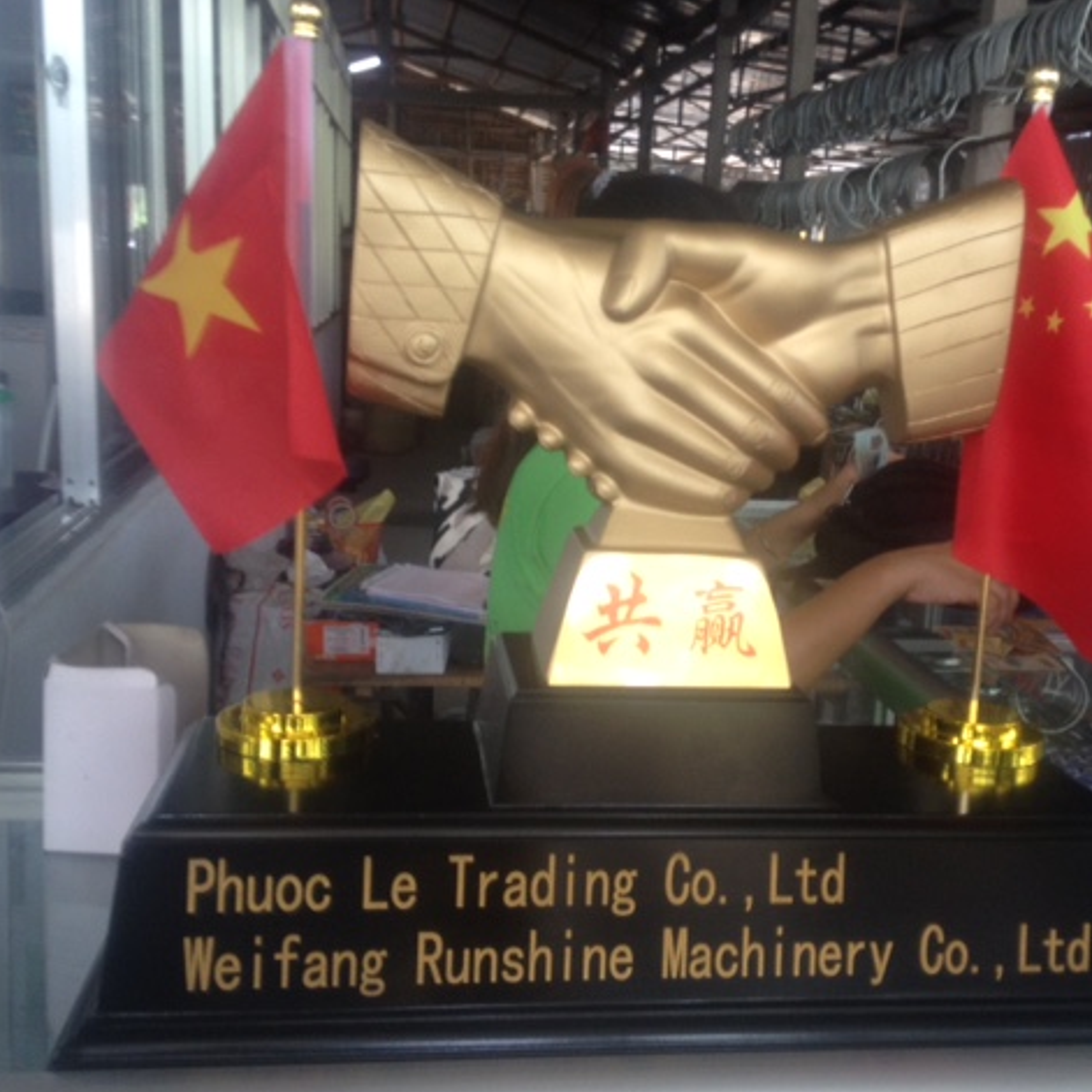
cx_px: 647
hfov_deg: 39.9
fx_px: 1499
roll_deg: -2.3
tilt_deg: -15.3
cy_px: 552
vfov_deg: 40.0
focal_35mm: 42
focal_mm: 4.28
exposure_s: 1/120
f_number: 2.4
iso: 80
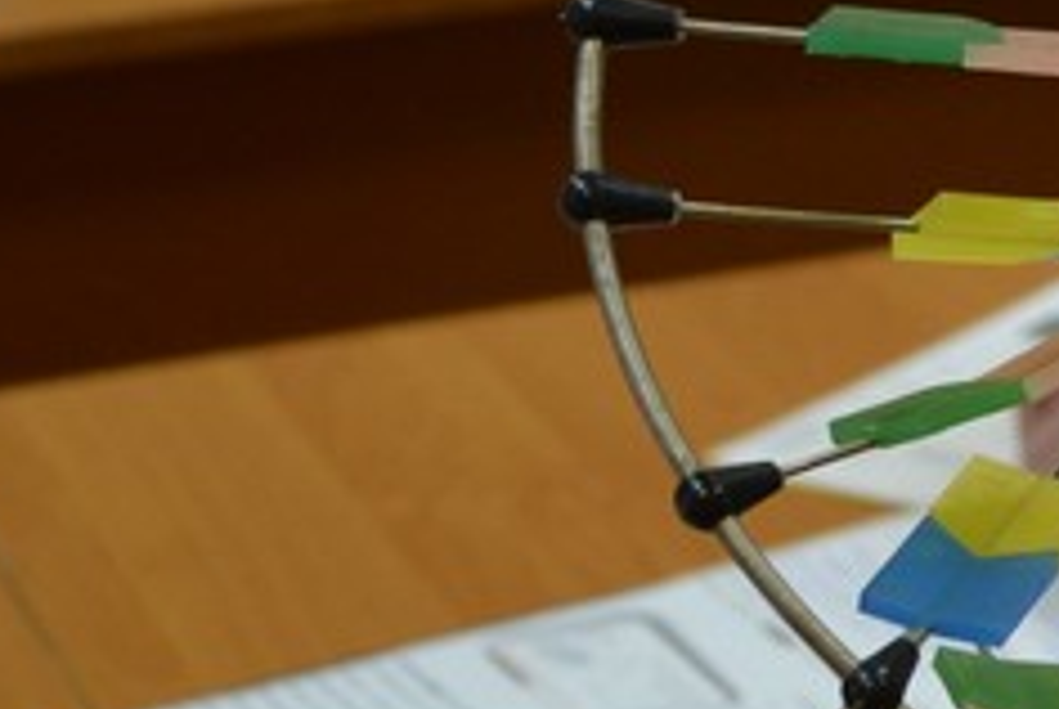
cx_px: 1916
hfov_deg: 13.4
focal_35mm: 137
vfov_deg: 9.9
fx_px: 4035
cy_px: 844
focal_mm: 18
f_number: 4
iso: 400
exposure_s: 1/60
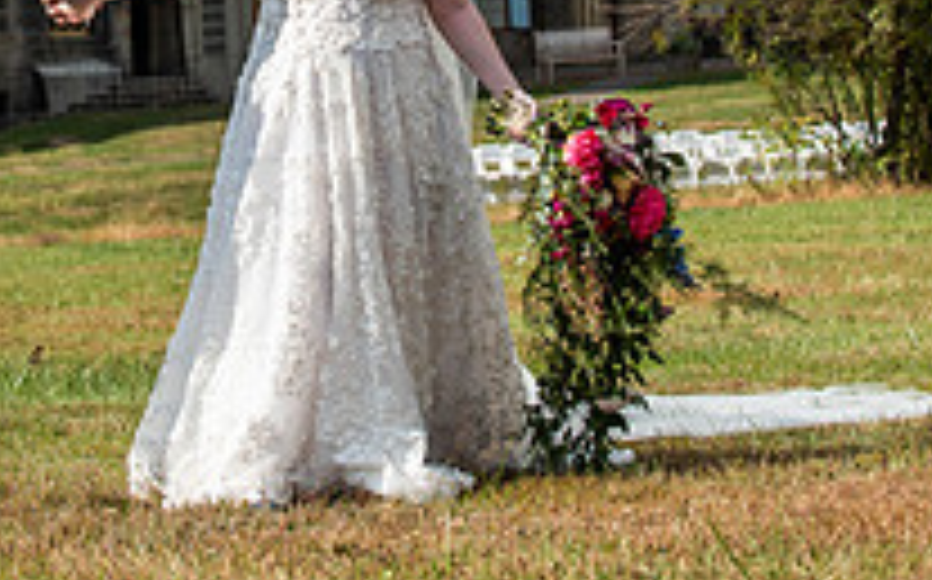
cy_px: -169
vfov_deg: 6.5
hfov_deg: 10.5
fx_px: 5076
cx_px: 248
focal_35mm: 200
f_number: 4.5
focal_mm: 70
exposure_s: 1/2500
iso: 320
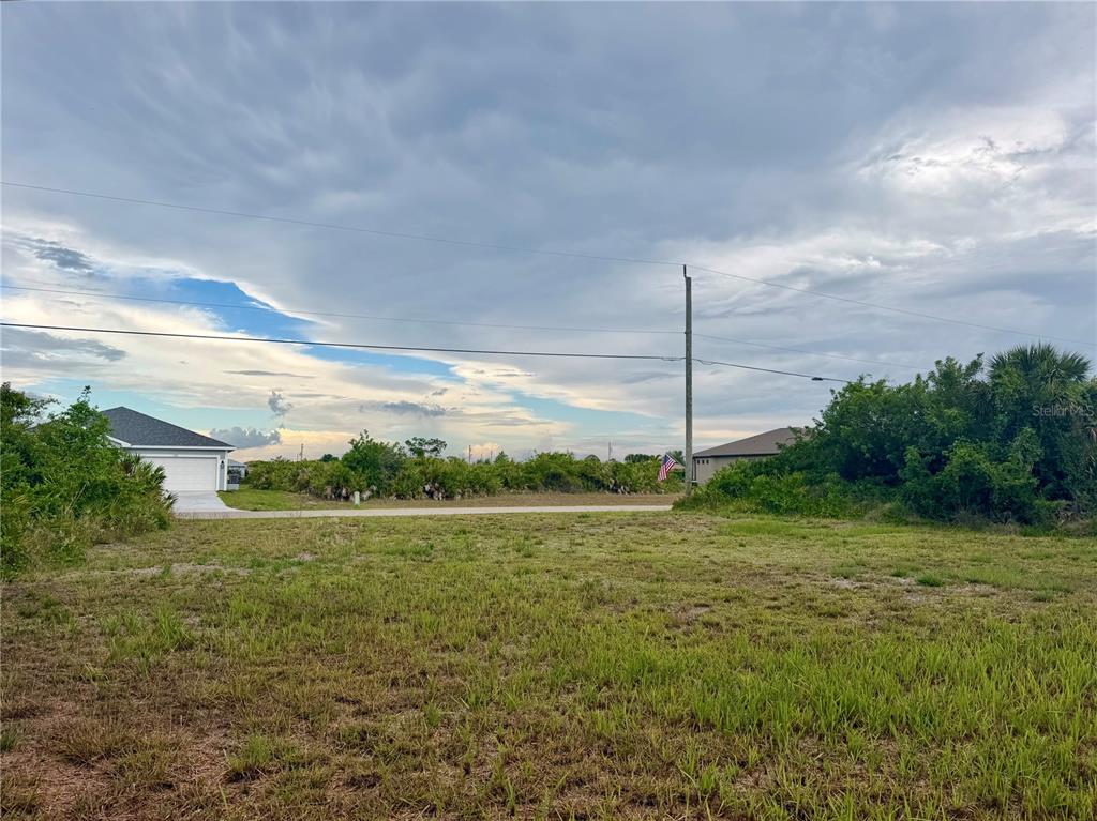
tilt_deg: +3.4
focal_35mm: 24
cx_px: 548
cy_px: 410
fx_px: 760
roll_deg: -1.4
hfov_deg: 71.6
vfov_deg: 56.8
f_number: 1.78
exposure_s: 1/1314
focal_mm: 6.76
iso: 80
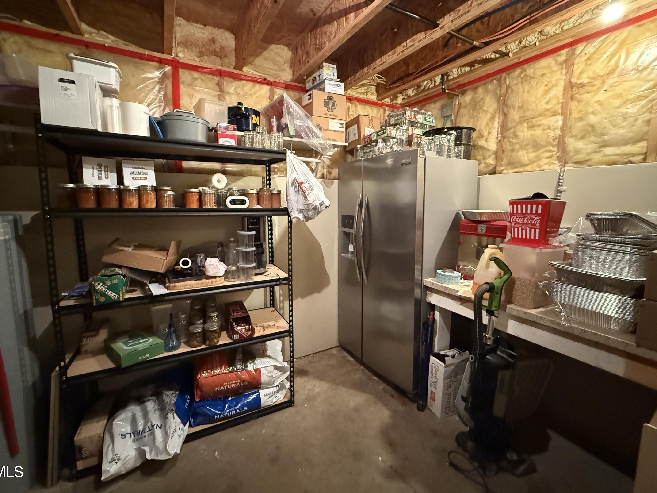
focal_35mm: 15
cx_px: 322
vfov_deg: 81.7
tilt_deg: -5.8
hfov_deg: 98.2
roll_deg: +0.2
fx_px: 285
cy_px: 232
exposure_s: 1/40
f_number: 2.2
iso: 1250
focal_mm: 2.22
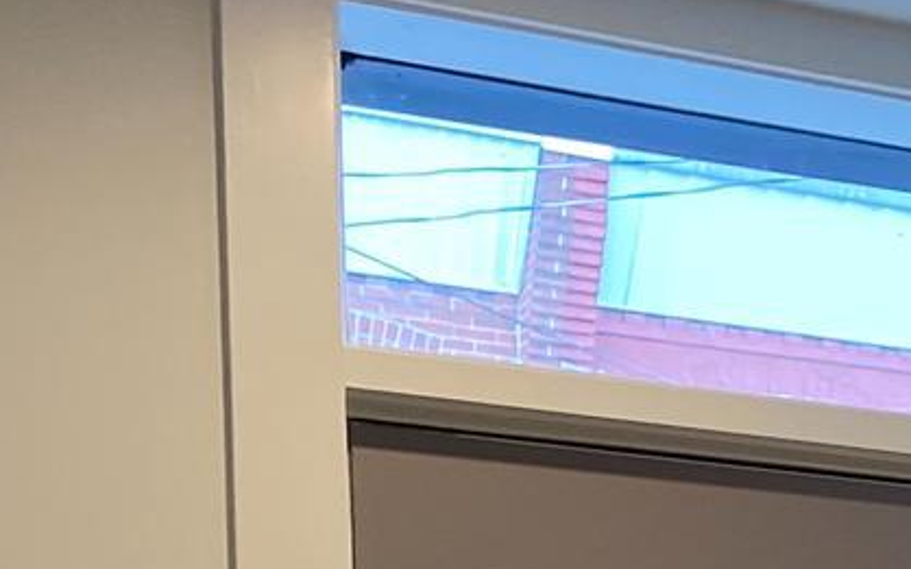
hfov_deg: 13.2
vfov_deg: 8.7
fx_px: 3351
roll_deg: -0.1
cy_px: 1419
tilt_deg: -4.6
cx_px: 1866
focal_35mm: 135
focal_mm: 4.25
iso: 80
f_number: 1.8
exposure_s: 1/60
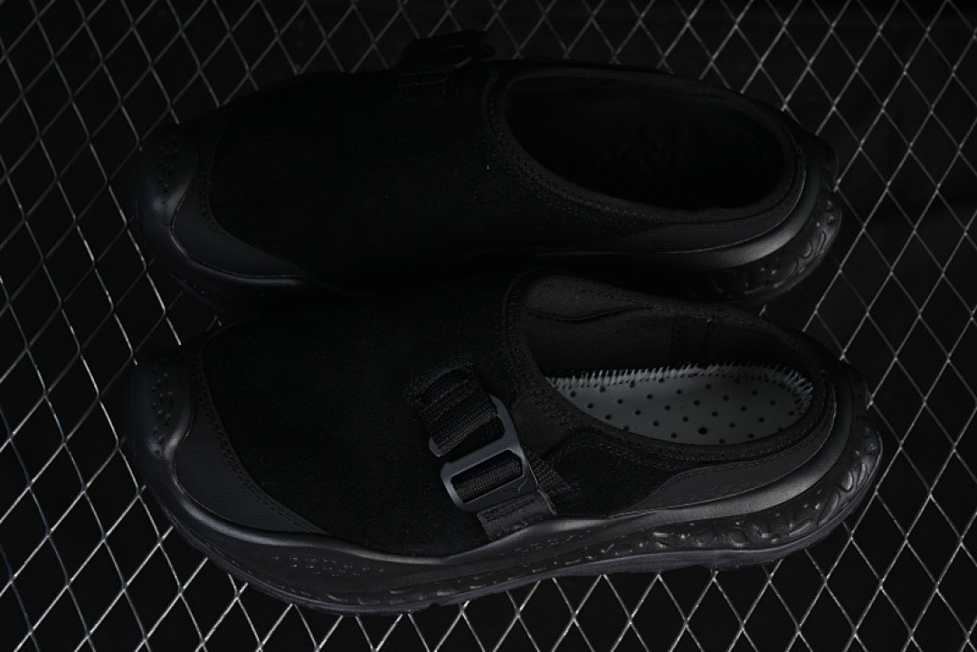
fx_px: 2035
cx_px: 488
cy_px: 326
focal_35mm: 75
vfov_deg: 18.2
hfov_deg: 27.0
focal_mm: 50
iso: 160
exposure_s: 1/50
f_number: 6.3
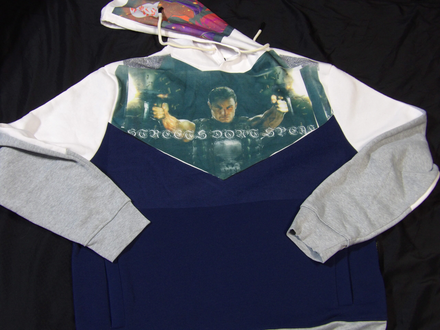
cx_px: 220
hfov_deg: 41.2
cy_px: 165
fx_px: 585
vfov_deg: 31.5
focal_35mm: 46
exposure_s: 1/30
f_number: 3.8
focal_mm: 8.2
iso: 200
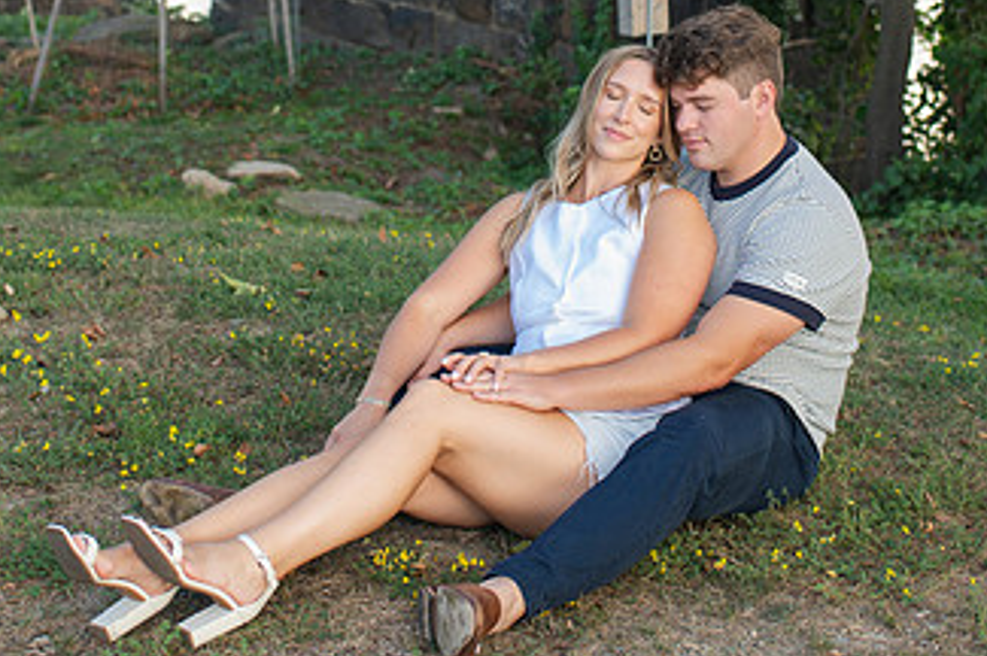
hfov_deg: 25.7
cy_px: -56
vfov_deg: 16.7
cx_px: 448
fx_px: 2164
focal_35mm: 79
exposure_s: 1/320
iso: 250
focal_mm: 35
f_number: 3.2
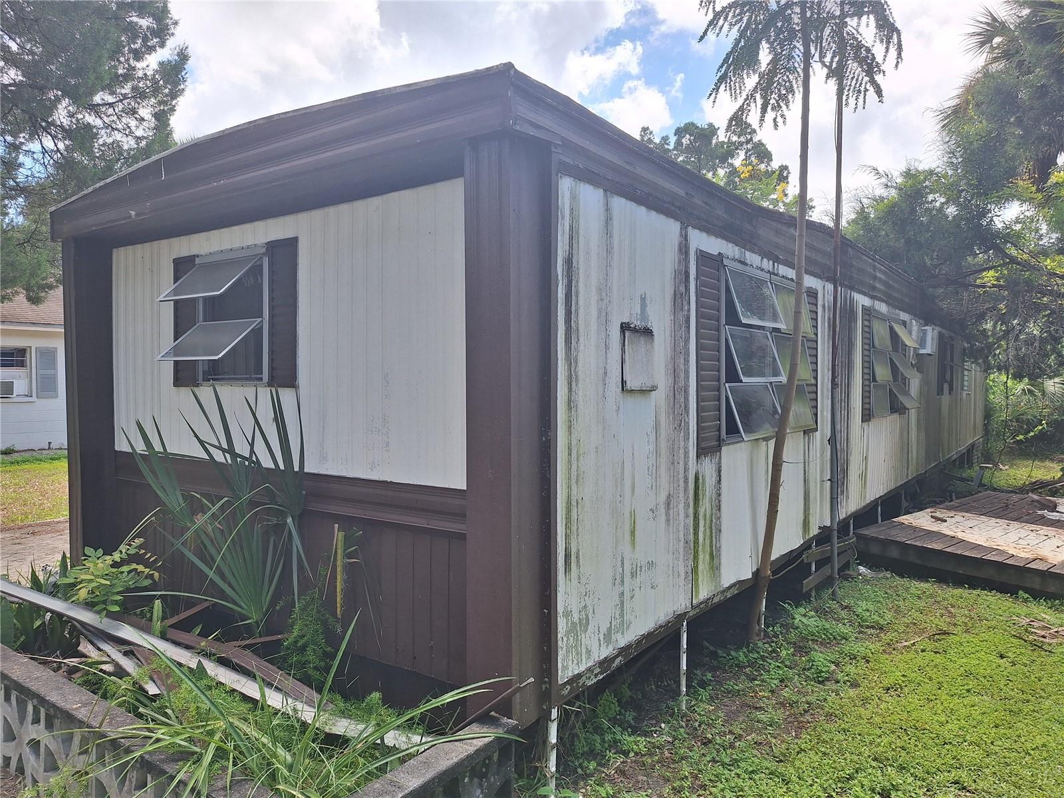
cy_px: 399
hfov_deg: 73.9
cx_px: 532
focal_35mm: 23
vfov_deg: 58.9
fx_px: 707
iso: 40
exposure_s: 1/447
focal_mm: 5.54
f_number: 1.8
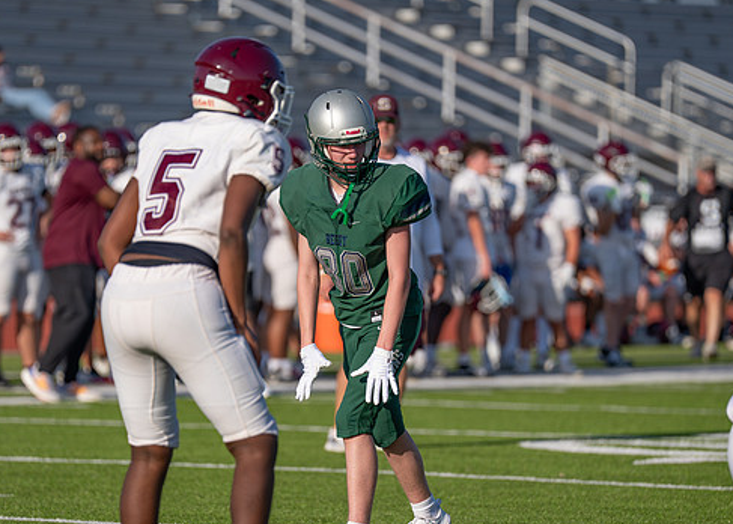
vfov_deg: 4.7
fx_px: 6392
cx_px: 347
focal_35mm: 307
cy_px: 323
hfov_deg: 6.6
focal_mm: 200
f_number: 2.8
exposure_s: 1/3200
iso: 160
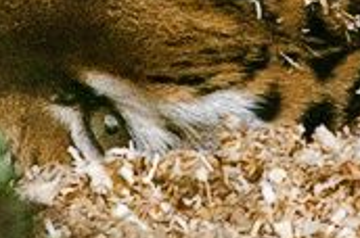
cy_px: -302
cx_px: 247
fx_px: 27818
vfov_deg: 0.5
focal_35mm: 2787
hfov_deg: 0.7
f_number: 6.3
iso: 800
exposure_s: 1/250
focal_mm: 400
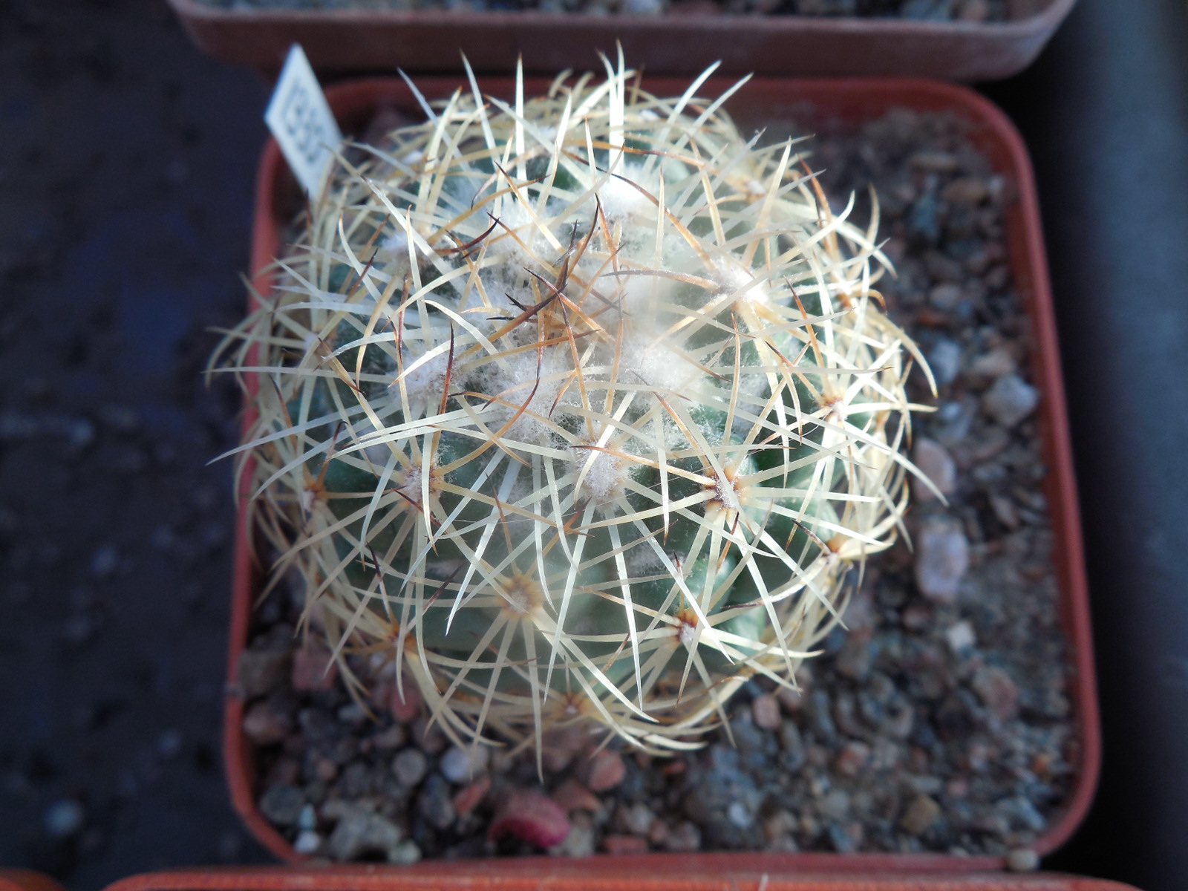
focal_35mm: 31
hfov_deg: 58.4
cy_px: 446
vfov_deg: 45.4
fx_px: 1064
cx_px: 594
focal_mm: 5.6
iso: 125
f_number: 3.6
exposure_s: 1/125
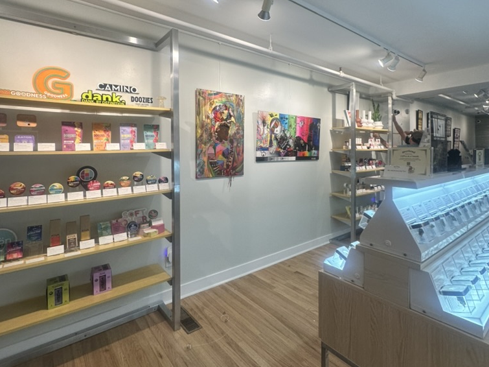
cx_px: 246
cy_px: 150
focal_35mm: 19
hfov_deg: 84.7
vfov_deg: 68.1
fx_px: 268
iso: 100
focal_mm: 2.22
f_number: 2.2
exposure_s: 1/120
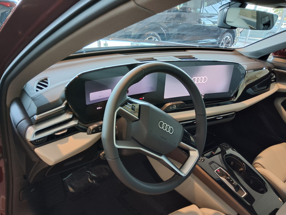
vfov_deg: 54.9
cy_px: 108
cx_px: 143
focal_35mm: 25
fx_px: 207
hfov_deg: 69.4
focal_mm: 3.08
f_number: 2
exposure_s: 1/30
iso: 320
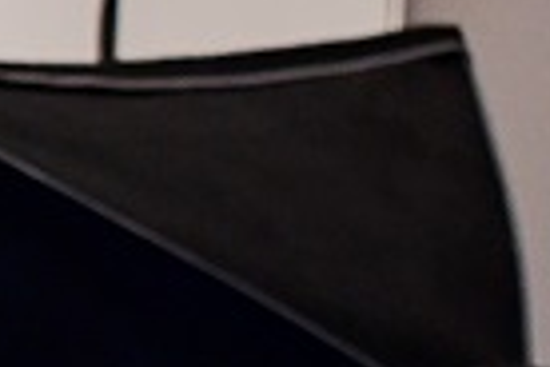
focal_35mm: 174
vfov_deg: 7.8
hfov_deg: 10.2
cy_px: -172
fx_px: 2658
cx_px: -773
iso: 2500
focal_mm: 24
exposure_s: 1/400
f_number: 2.8
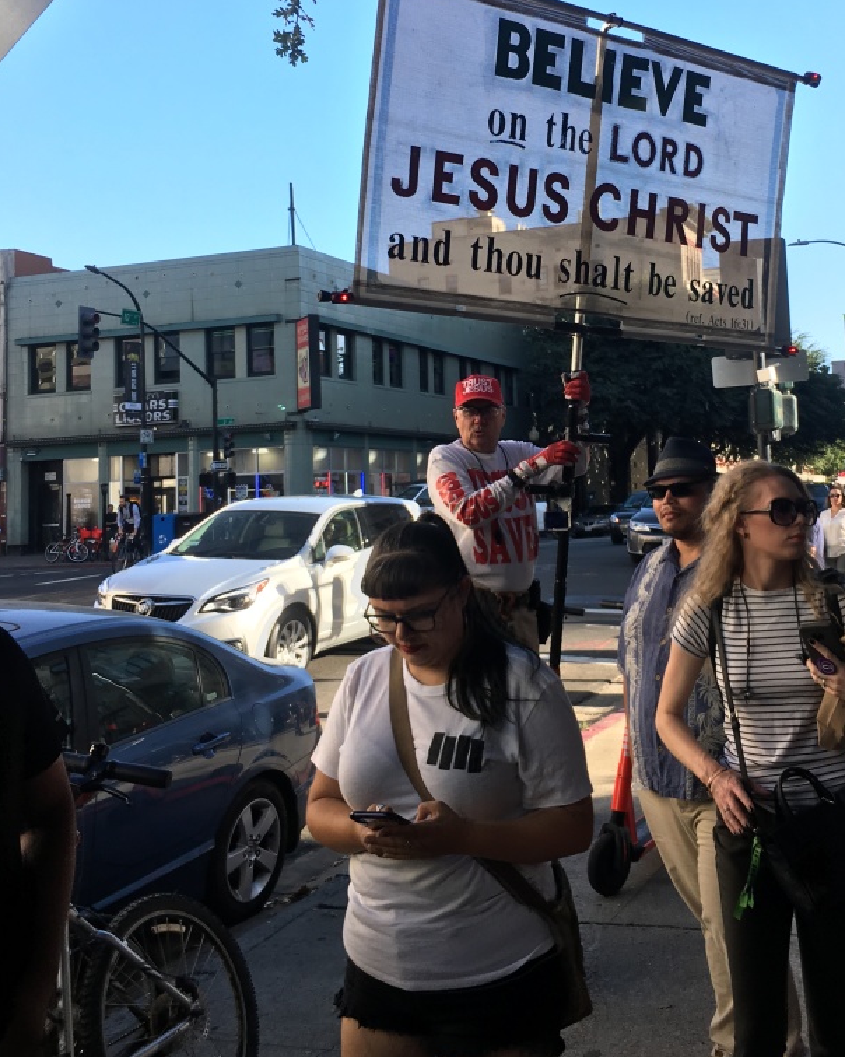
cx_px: 546
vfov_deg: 45.3
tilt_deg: +7.5
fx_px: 1250
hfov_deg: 37.0
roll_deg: +1.8
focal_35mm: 40
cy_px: 374
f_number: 2.2
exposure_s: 1/405
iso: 25
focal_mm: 4.15
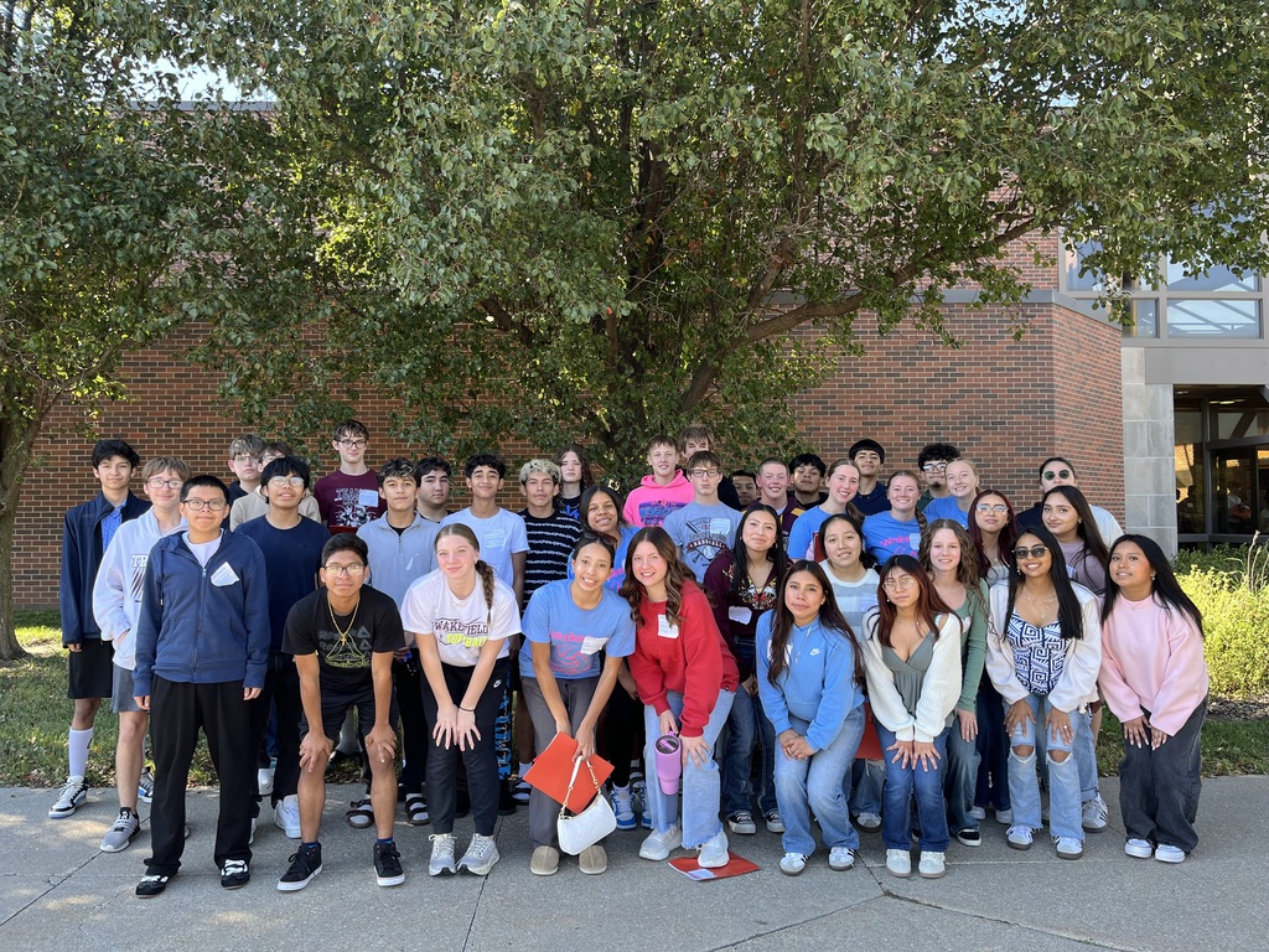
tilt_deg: +1.9
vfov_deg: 53.1
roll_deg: +0.4
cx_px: 634
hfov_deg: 67.3
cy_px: 476
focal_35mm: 26
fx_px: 953
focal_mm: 5.1
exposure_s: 1/254
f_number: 1.6
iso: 40
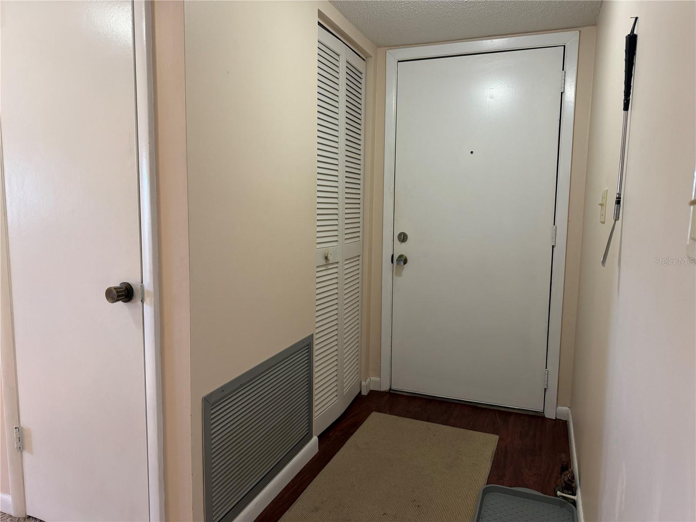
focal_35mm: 24
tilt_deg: -7.0
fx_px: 483
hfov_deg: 71.6
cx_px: 348
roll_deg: -0.1
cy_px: 261
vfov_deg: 56.8
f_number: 1.78
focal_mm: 6.76
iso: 160
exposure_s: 1/60
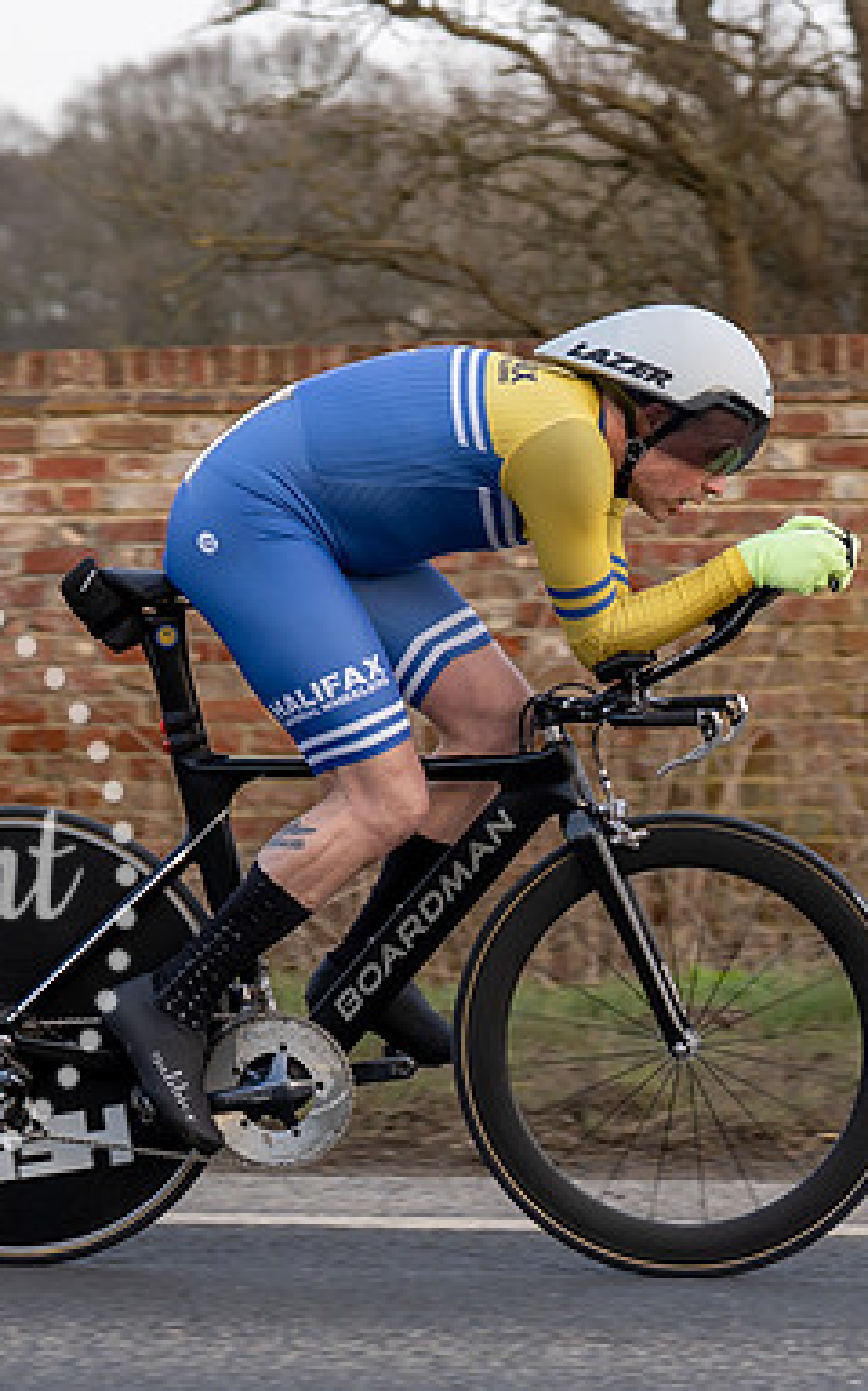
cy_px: 598
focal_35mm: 151
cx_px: 513
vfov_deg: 13.9
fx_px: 5722
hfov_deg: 8.7
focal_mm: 70
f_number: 3.5
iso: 200
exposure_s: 1/800
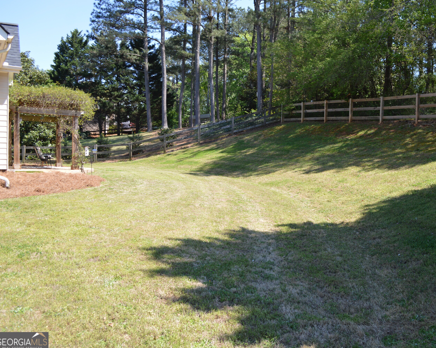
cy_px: 173
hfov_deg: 56.7
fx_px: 400
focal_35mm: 31
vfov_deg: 47.1
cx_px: 262
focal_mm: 18
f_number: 6.3
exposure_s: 1/160
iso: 100
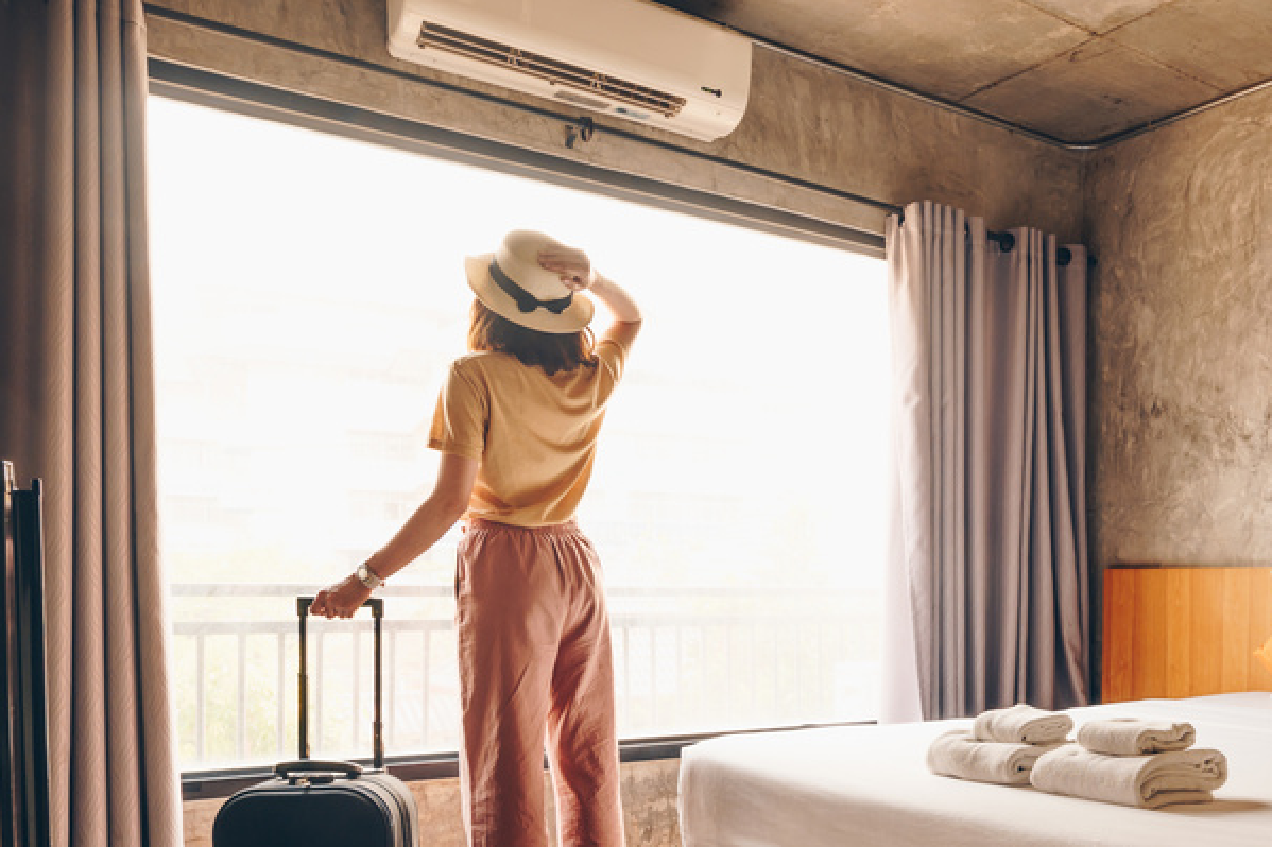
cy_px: 634
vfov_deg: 36.9
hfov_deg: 51.3
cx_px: 1005
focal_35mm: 35
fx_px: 1236
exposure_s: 1/8
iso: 100
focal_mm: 21
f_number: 8
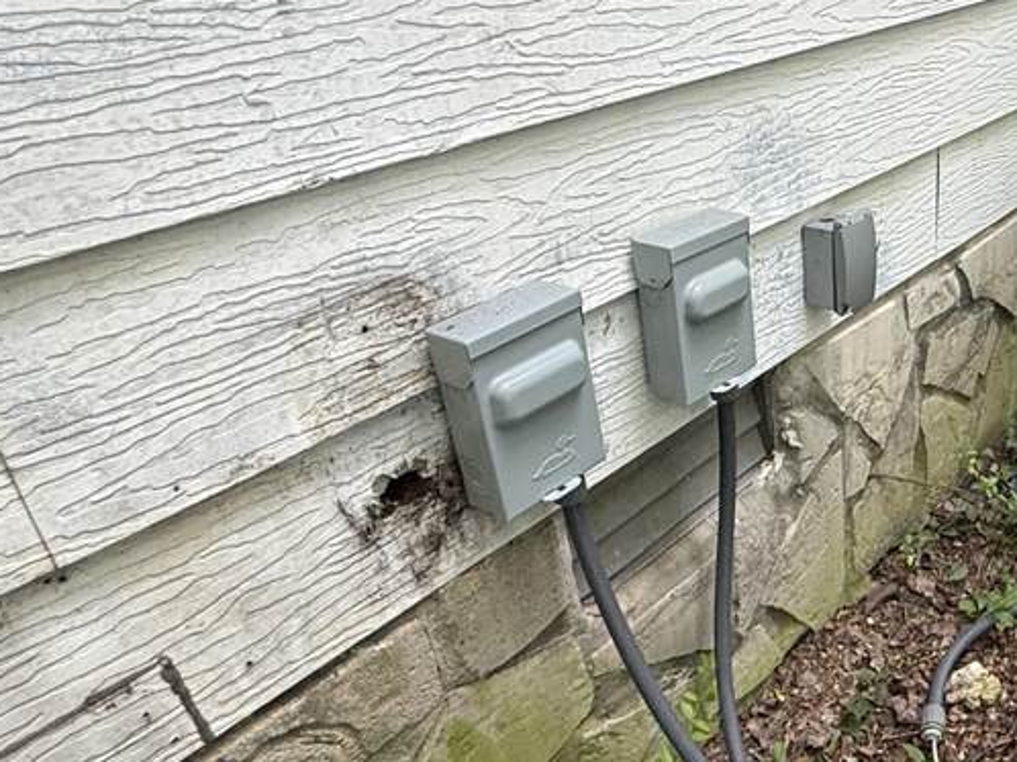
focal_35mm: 36
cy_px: 372
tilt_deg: -27.0
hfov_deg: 45.9
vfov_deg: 39.6
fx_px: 1057
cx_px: 937
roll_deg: -0.8
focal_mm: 2.22
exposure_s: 1/99
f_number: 2.2
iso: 125
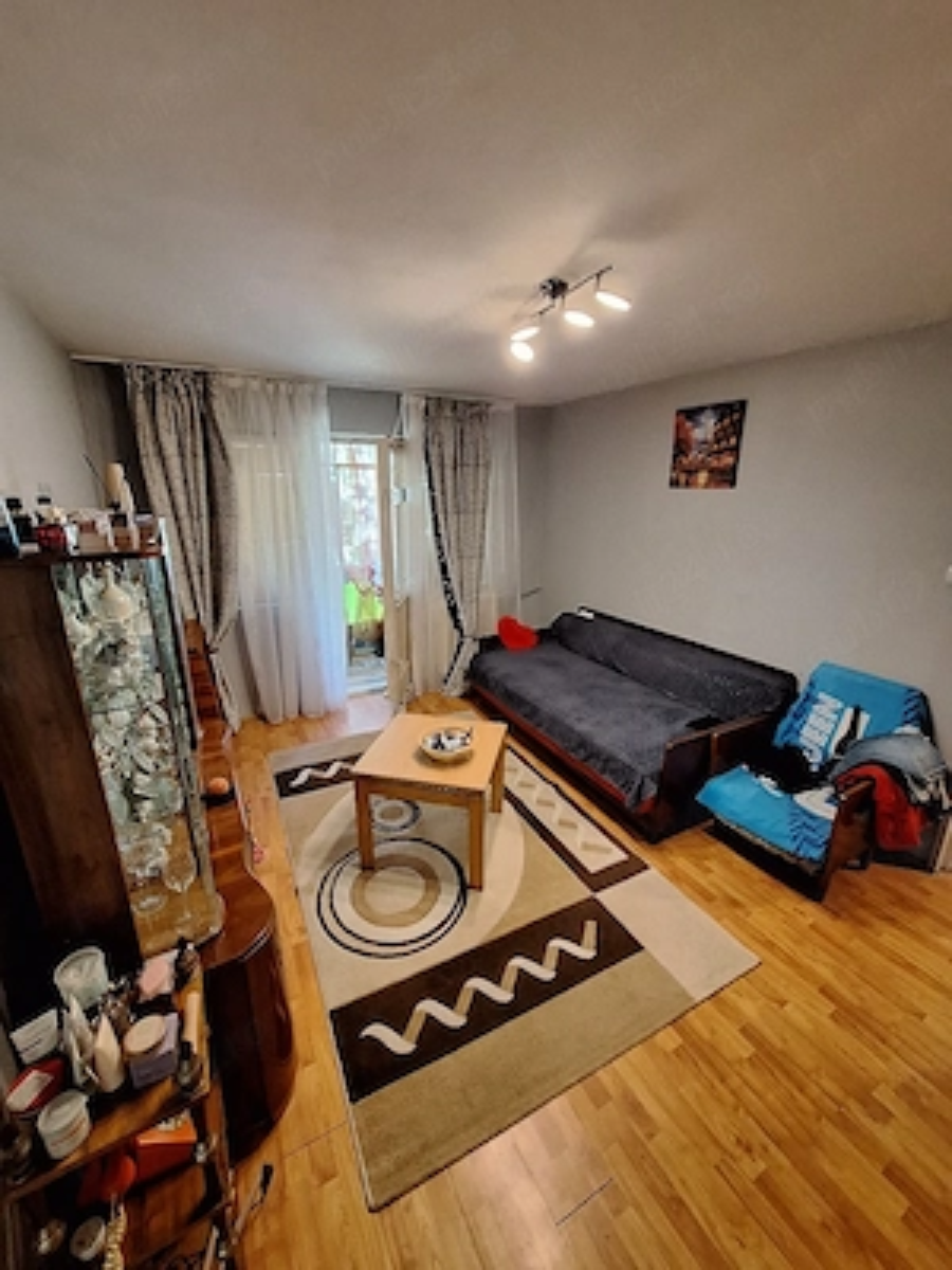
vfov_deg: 106.2
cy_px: 635
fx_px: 477
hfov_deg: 89.9
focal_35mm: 13
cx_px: 476
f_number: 2.2
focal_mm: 1.74
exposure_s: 1/25
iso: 320
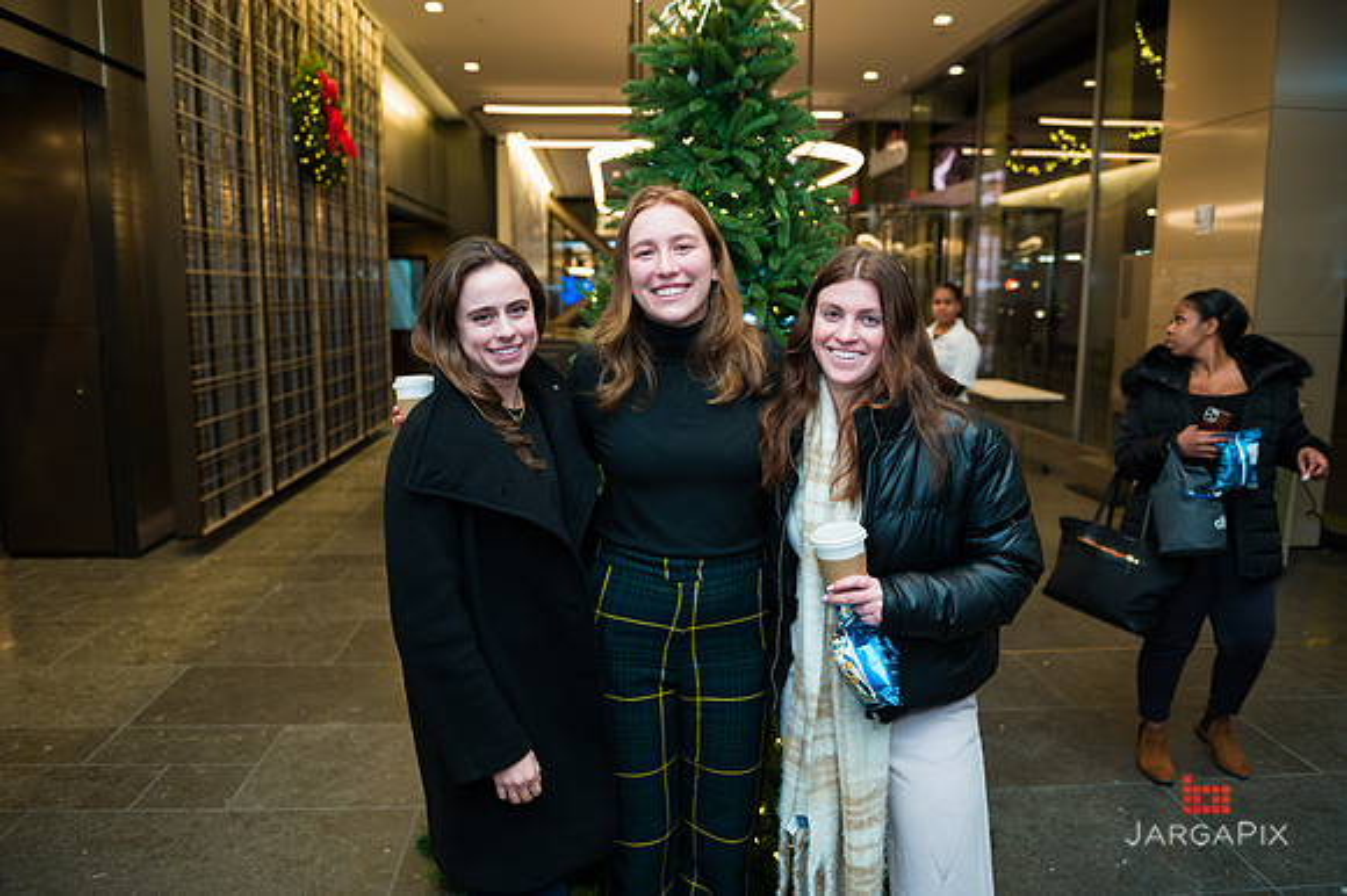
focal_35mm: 26
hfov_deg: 69.4
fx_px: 972
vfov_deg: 49.5
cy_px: 448
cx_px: 674
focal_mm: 26
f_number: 4
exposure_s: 1/200
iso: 400
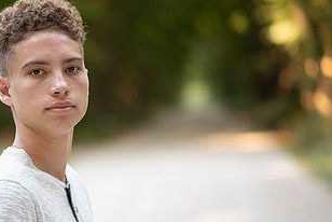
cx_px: 29
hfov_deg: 12.7
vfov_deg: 8.6
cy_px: 156
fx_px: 1477
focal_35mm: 160
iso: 250
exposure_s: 1/160
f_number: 1.8
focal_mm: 85
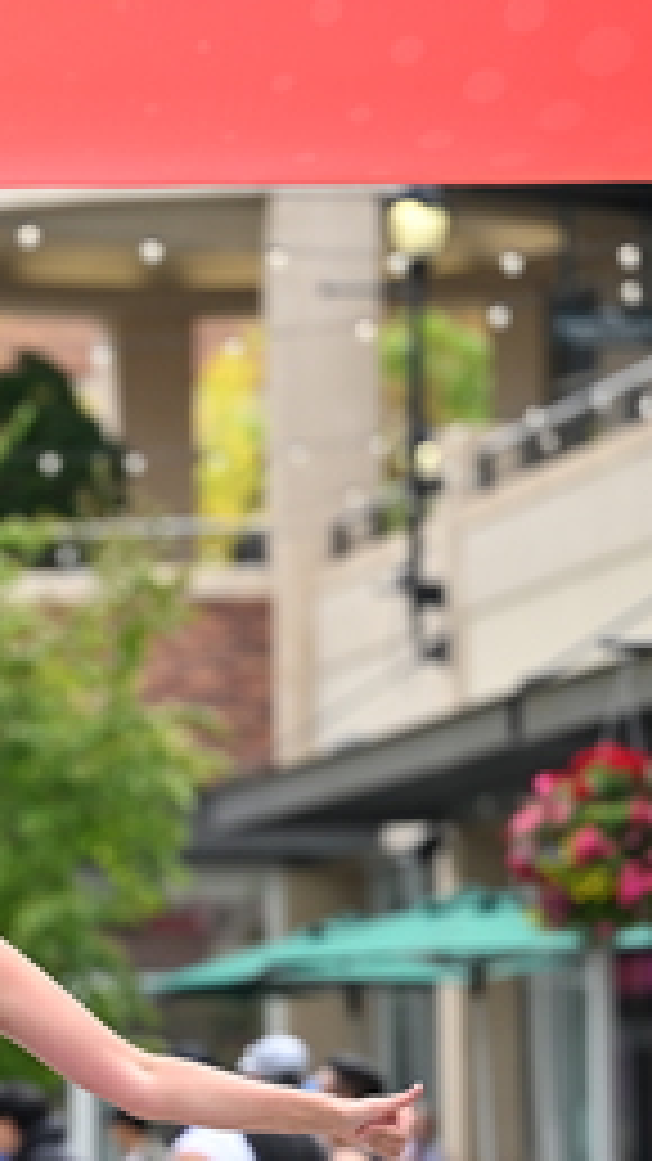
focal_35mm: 226
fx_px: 6951
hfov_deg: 5.4
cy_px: 882
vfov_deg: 9.5
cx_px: -11
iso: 640
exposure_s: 1/2500
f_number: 2.8
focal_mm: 101
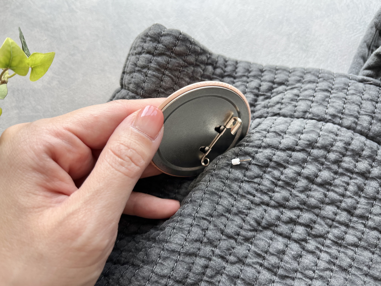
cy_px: 143
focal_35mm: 26
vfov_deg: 53.1
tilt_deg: -69.5
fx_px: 286
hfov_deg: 67.3
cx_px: 190
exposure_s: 1/121
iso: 64
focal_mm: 5.1
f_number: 1.6
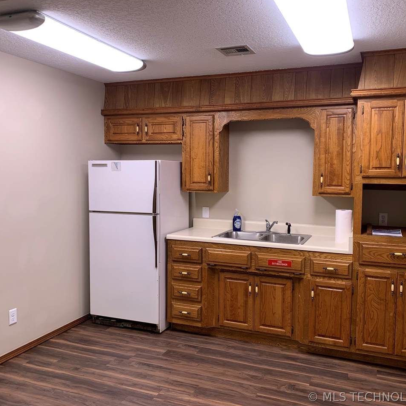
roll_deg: -0.8
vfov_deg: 52.5
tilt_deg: -4.3
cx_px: 218
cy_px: 201
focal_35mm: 31
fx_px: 411
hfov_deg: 52.5
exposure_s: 1/120
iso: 100
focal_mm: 4.25
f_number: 1.8
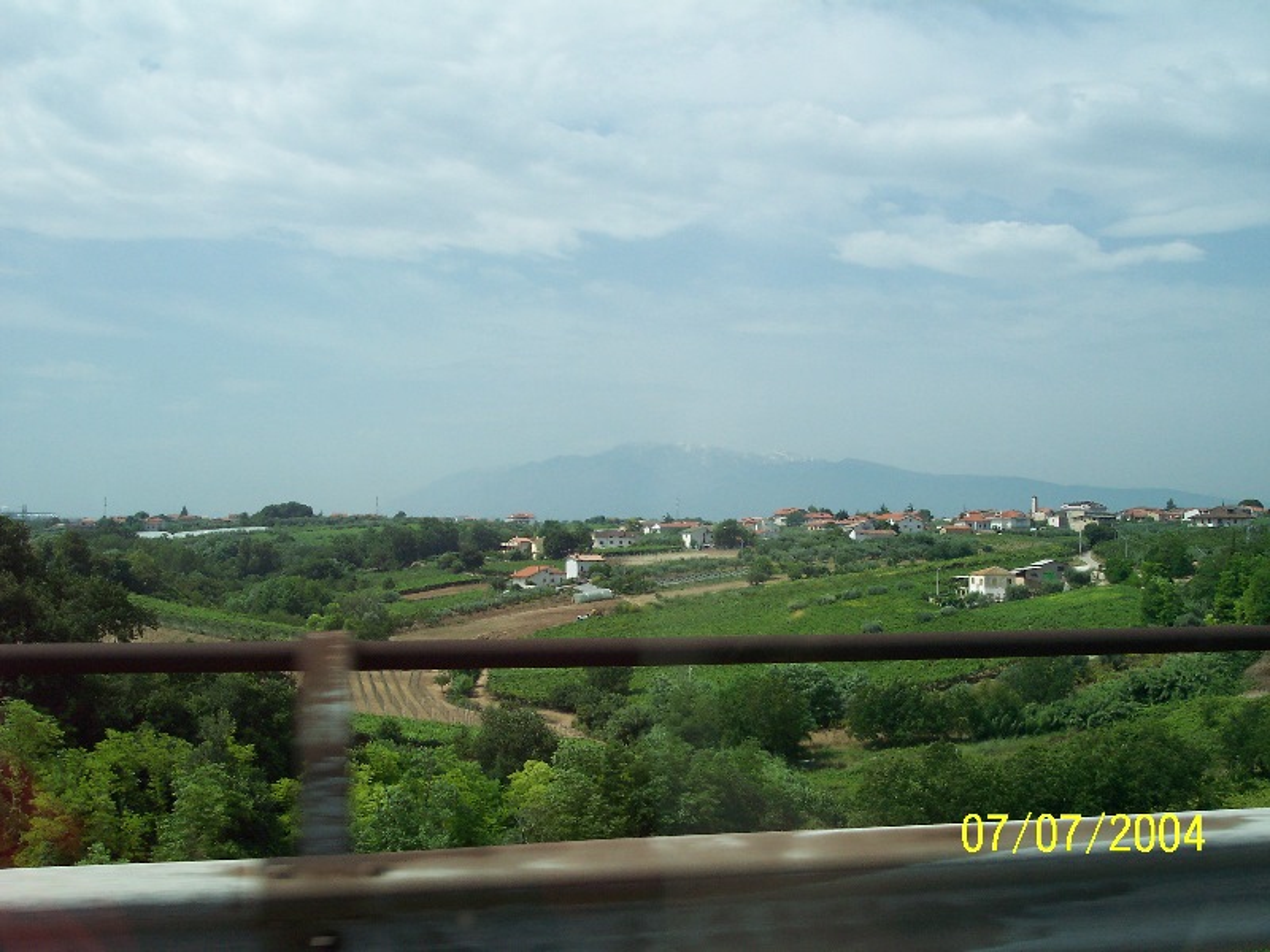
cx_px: 635
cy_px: 476
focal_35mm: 38
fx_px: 1394
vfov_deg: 37.7
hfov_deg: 49.0
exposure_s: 1/1000
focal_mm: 8
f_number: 4.8
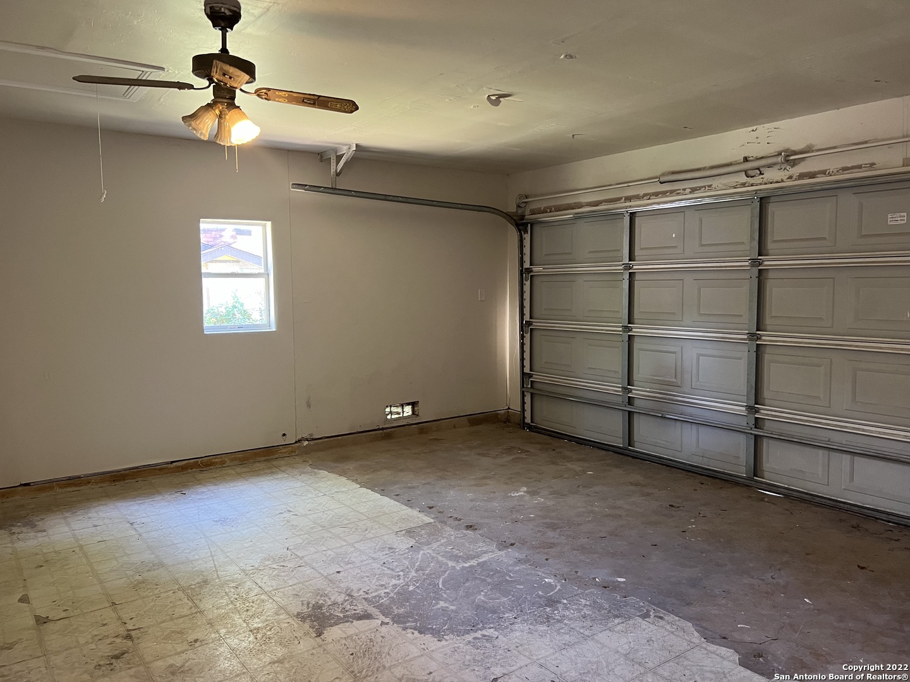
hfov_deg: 67.3
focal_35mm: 26
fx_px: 683
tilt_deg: -5.2
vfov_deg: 53.1
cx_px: 455
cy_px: 341
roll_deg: +0.6
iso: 320
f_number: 1.5
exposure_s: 1/60
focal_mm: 5.7
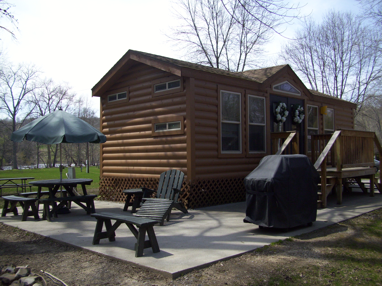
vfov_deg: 41.8
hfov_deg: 54.0
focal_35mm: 34
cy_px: 143
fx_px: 375
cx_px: 191
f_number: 2.9
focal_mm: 5.7
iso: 80
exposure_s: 1/640
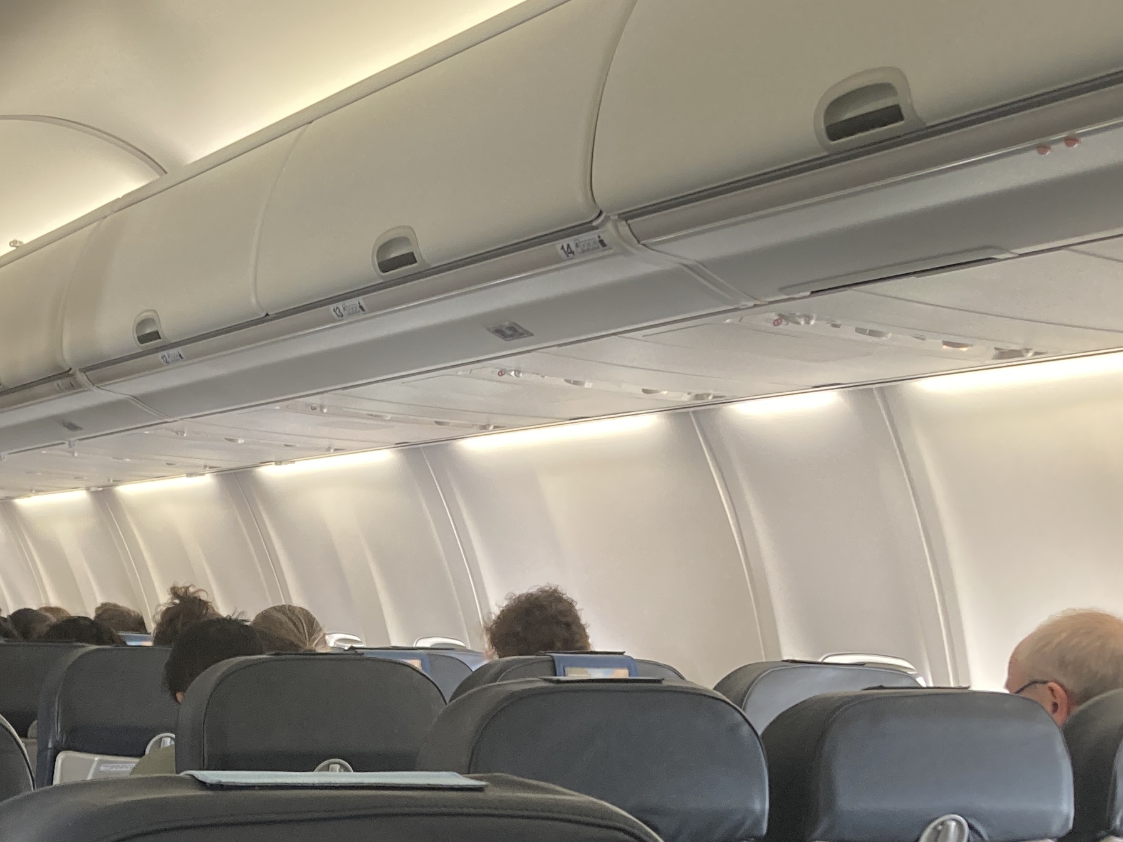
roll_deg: -0.8
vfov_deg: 22.2
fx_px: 2044
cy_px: 885
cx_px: 186
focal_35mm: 63
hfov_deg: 29.8
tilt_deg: -8.1
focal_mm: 3.99
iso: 100
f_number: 1.8
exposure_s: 1/57
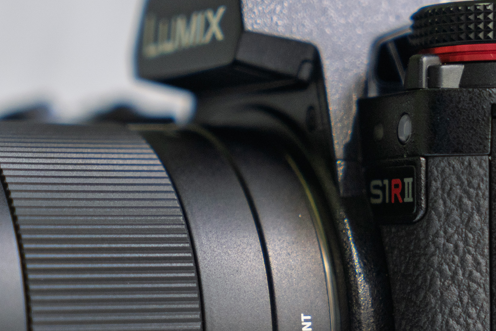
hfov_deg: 12.5
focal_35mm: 164
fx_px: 2260
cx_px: 235
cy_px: 359
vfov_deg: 8.3
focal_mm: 70
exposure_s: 1/125
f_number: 4
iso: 800
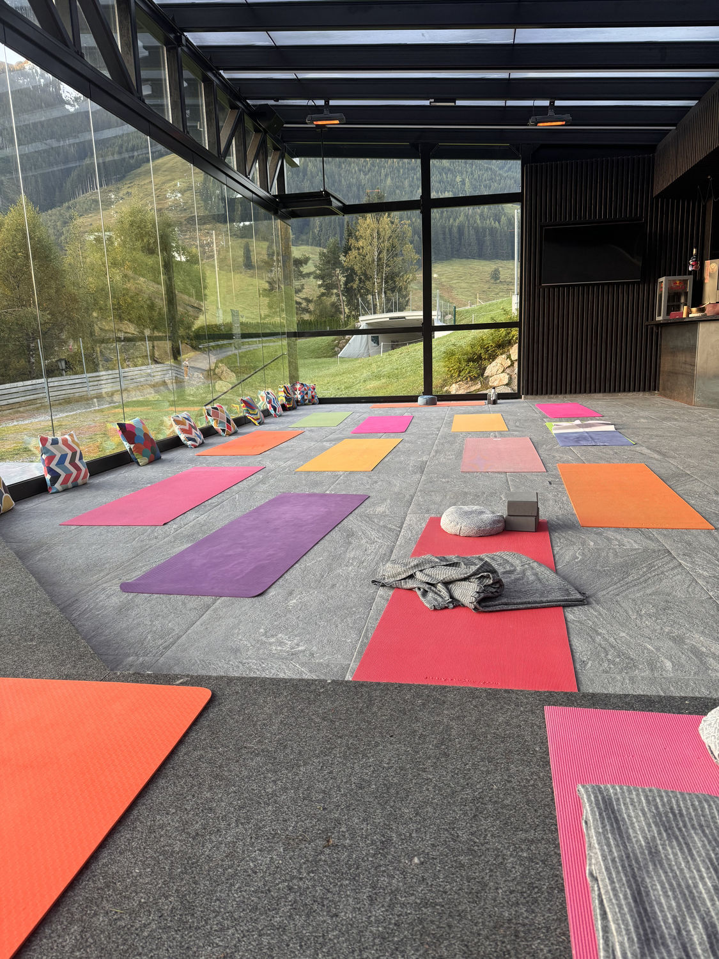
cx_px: 360
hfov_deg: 56.8
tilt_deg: -11.0
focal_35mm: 24
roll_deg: +1.8
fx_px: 665
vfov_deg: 71.6
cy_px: 480
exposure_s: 1/121
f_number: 1.78
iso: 160
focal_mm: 6.76
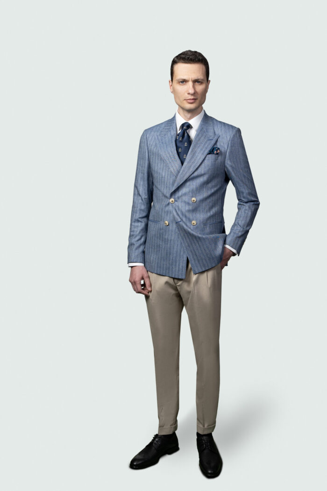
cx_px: 164
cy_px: 246
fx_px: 545
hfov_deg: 33.4
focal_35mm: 40
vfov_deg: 48.5
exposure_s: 1/100
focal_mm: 27
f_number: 4
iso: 100
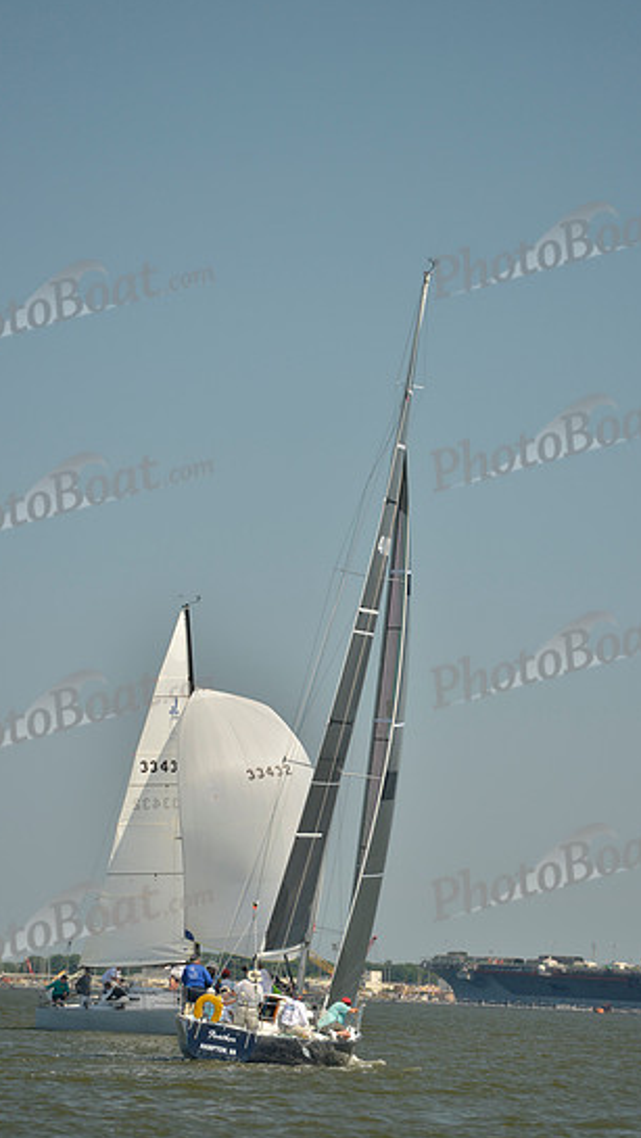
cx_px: 323
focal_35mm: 223
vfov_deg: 9.7
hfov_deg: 5.5
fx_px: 6731
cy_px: 576
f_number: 4
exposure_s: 1/1250
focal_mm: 200
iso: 200
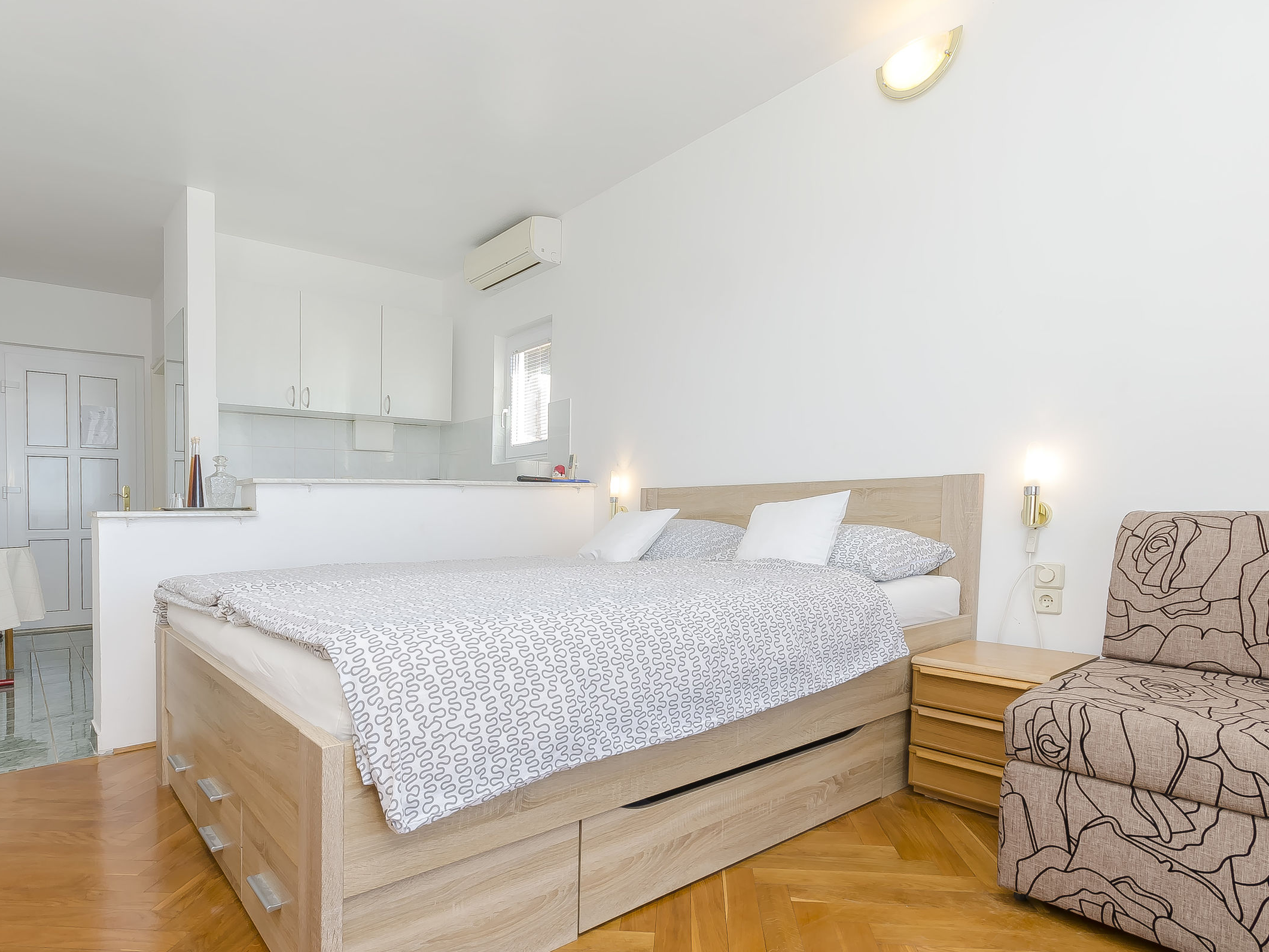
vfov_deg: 68.6
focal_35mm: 19
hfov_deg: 84.6
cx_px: 600
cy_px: 511
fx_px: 697
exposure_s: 1/50
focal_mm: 10
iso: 250
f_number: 8
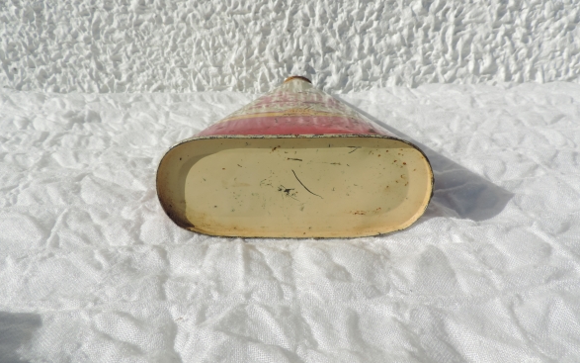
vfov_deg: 47.5
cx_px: 290
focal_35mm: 26
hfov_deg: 70.4
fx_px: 411
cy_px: 155
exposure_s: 1/1600
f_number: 3.7
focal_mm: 4.3
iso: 80
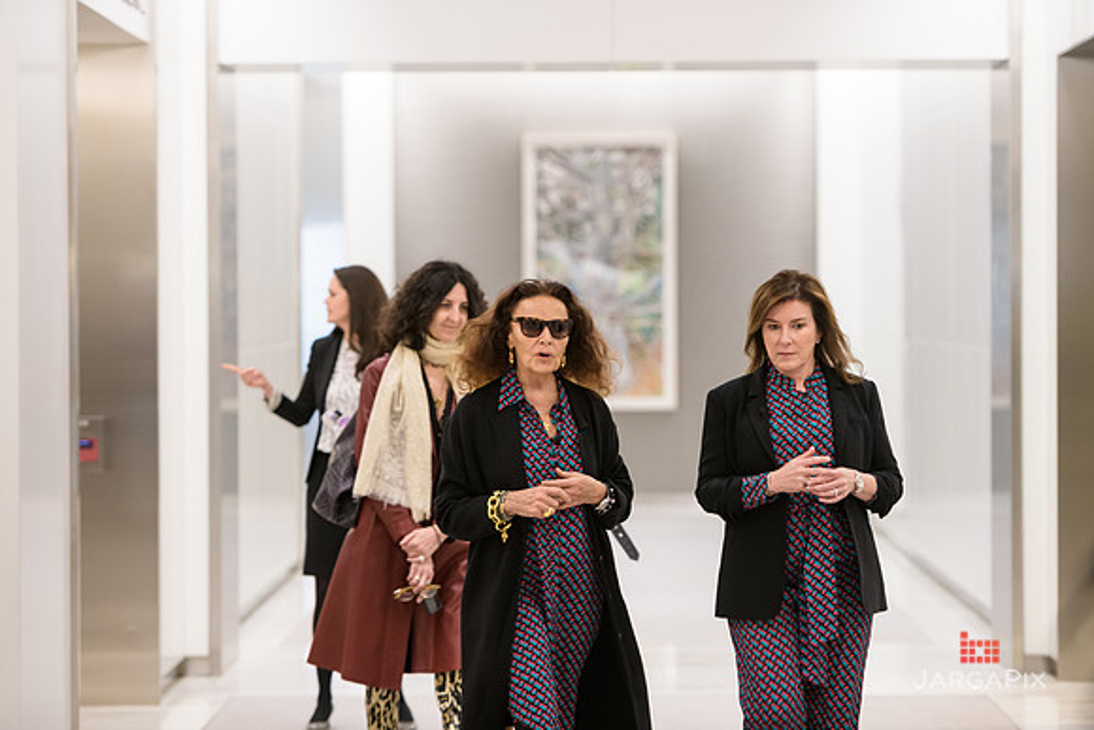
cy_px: 365
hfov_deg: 15.8
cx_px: 547
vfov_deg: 10.6
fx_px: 3951
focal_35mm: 130
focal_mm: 130
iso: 1600
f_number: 3.2
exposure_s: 1/125
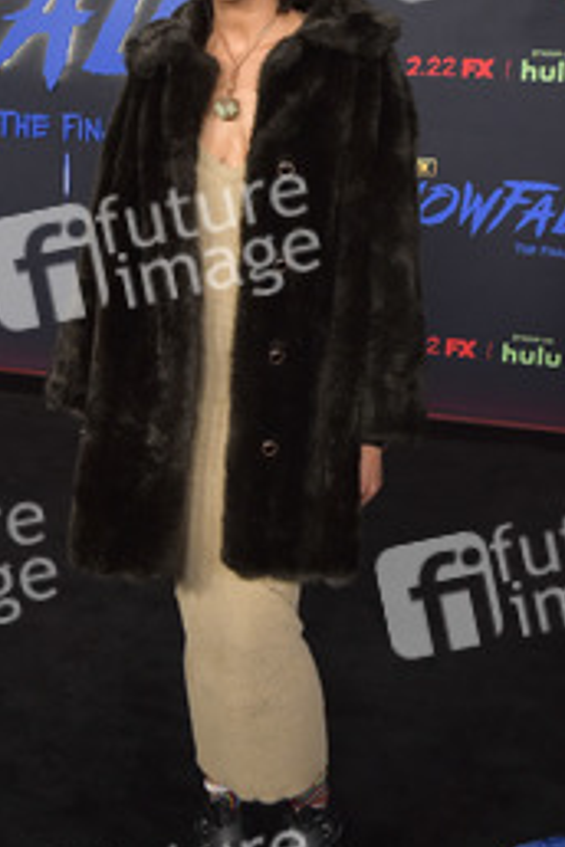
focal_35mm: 59
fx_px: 1389
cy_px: 417
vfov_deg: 33.9
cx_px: 248
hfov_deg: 23.0
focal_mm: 38
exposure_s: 1/250
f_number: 6.3
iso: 2000
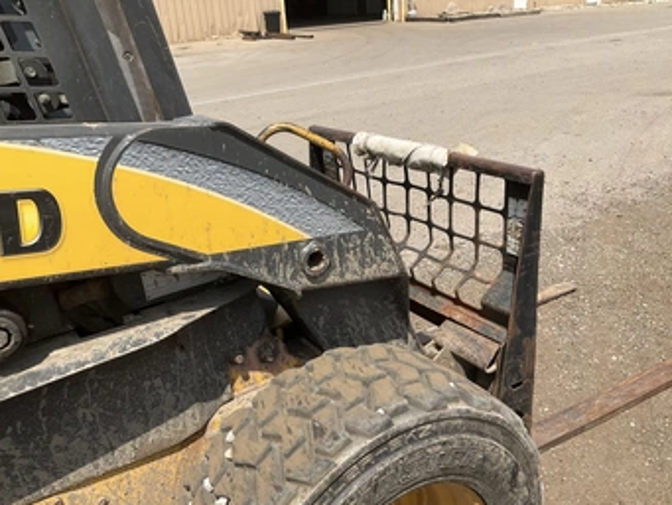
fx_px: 660
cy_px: 272
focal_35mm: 34
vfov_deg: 41.8
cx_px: 367
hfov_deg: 53.9
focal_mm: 3
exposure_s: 1/2141
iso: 25
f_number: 1.8
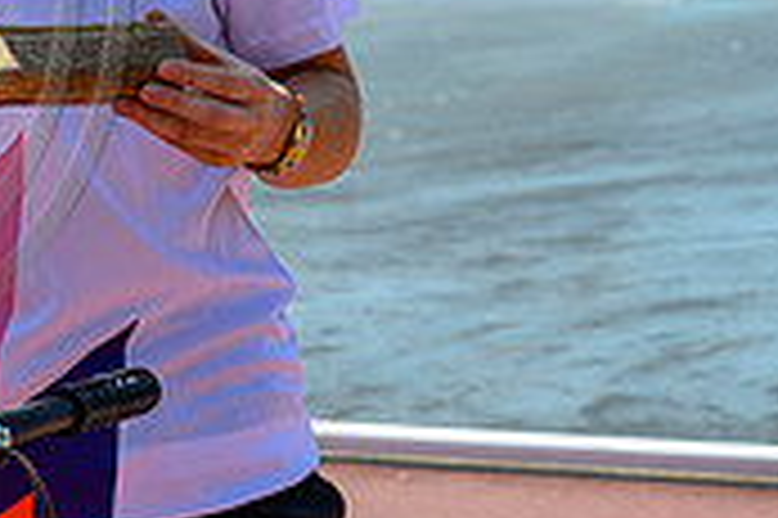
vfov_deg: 8.0
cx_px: -333
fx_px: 3692
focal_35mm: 171
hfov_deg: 11.6
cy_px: -29
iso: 200
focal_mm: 51
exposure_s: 1/1000
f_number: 5.6
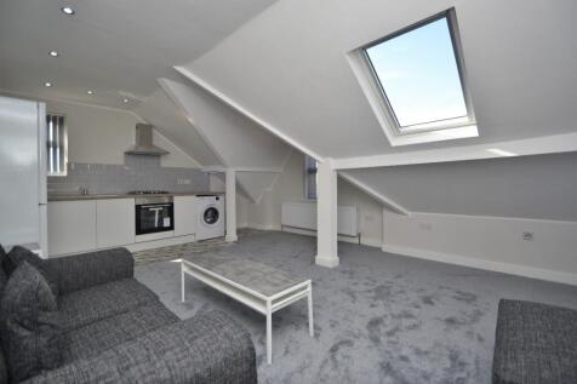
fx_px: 240
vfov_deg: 77.3
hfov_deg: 100.4
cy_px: 192
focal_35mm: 15
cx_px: 288
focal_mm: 10
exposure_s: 1/250
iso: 100
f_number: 3.5
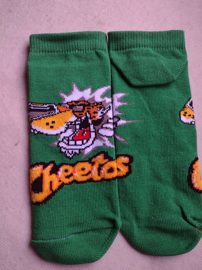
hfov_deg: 48.2
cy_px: 142
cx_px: 106
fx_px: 226
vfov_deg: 61.6
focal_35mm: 29
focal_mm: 4.71
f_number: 1.7
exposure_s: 1/100
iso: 192
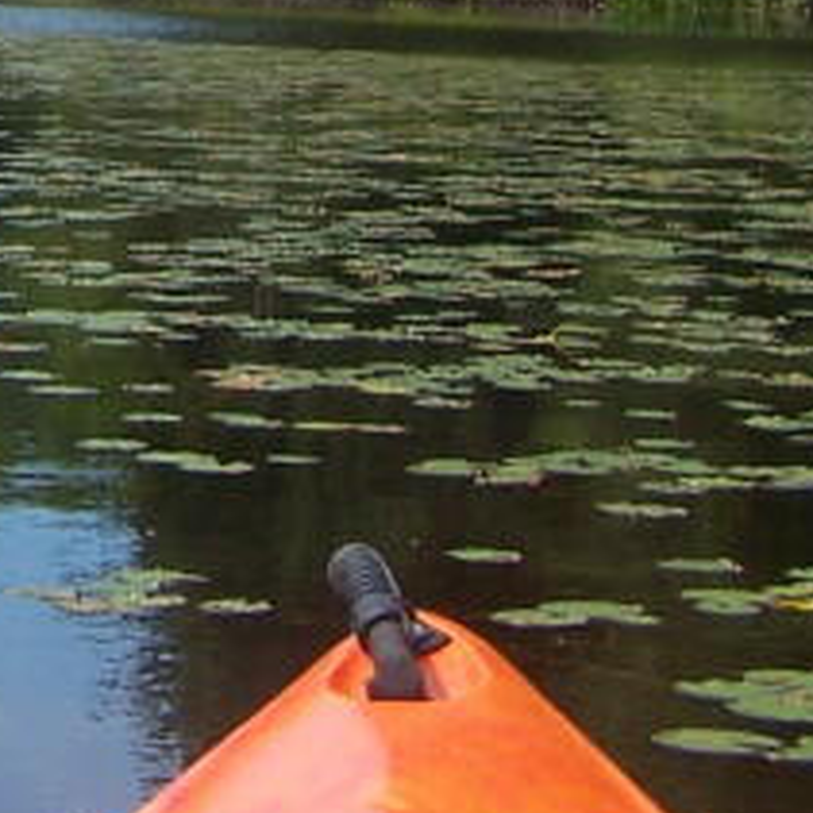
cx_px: -459
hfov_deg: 10.3
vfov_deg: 10.4
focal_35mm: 163
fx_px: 4331
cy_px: -331
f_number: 4
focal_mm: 6.3
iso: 80
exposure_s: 1/640
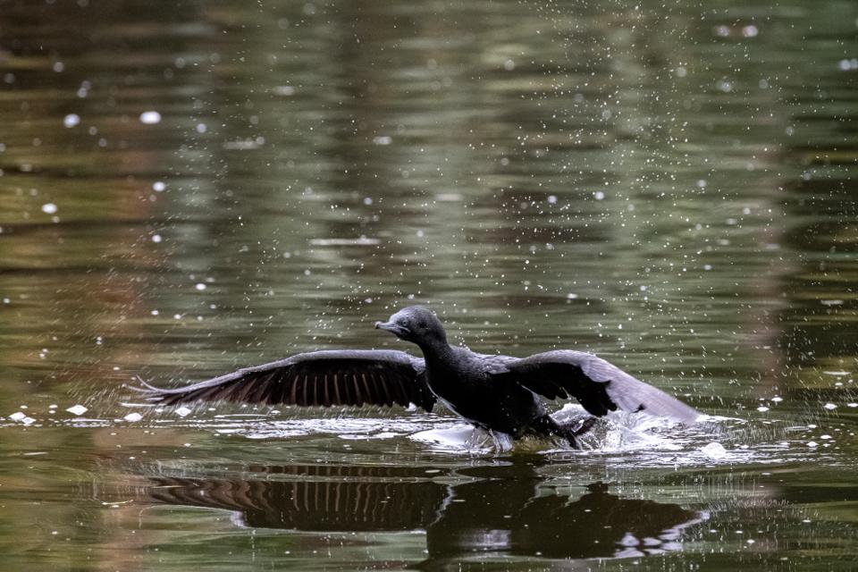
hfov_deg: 3.4
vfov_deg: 2.3
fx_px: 14299
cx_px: 429
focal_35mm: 600
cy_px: 286
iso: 8000
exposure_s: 1/1000
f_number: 8
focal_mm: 400
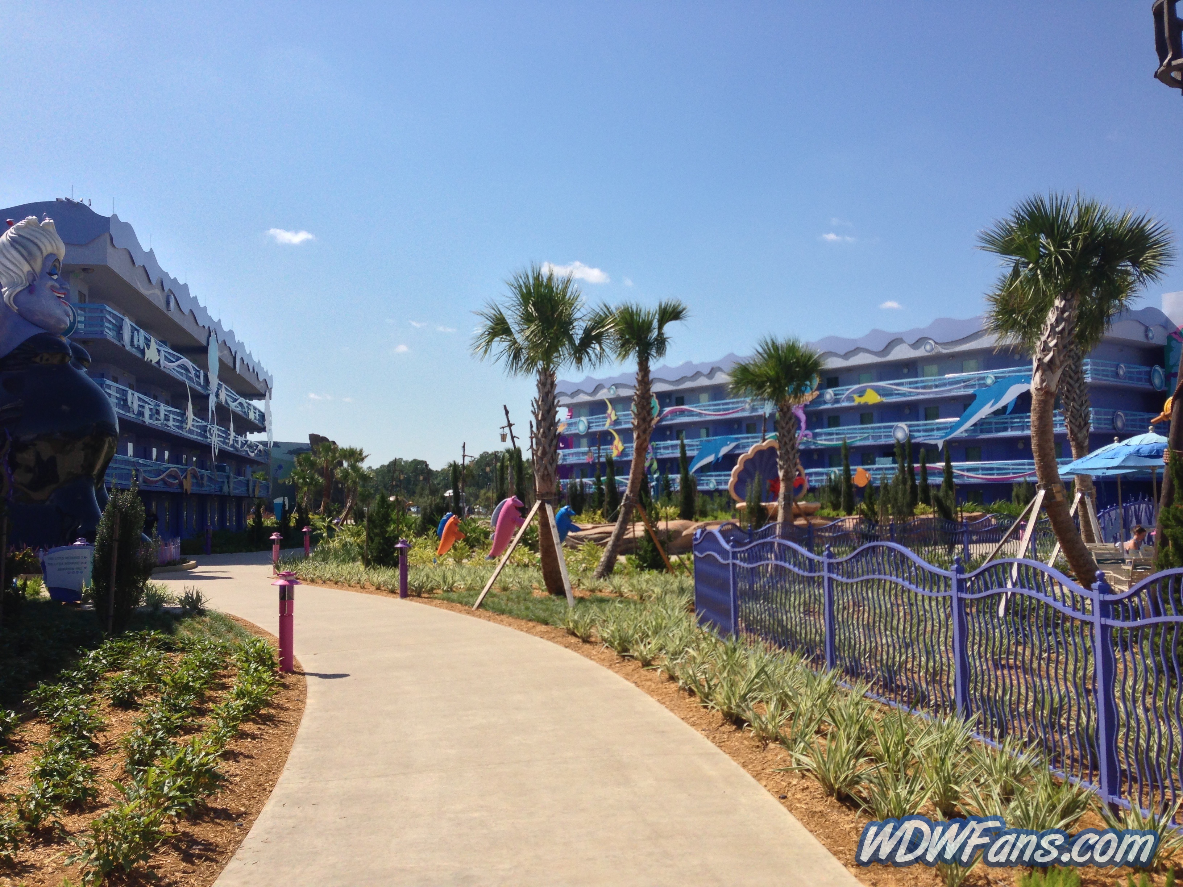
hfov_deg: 55.4
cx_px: 592
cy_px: 444
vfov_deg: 42.9
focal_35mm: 33
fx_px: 1128
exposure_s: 1/1808
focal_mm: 4.13
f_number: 2.4
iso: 50
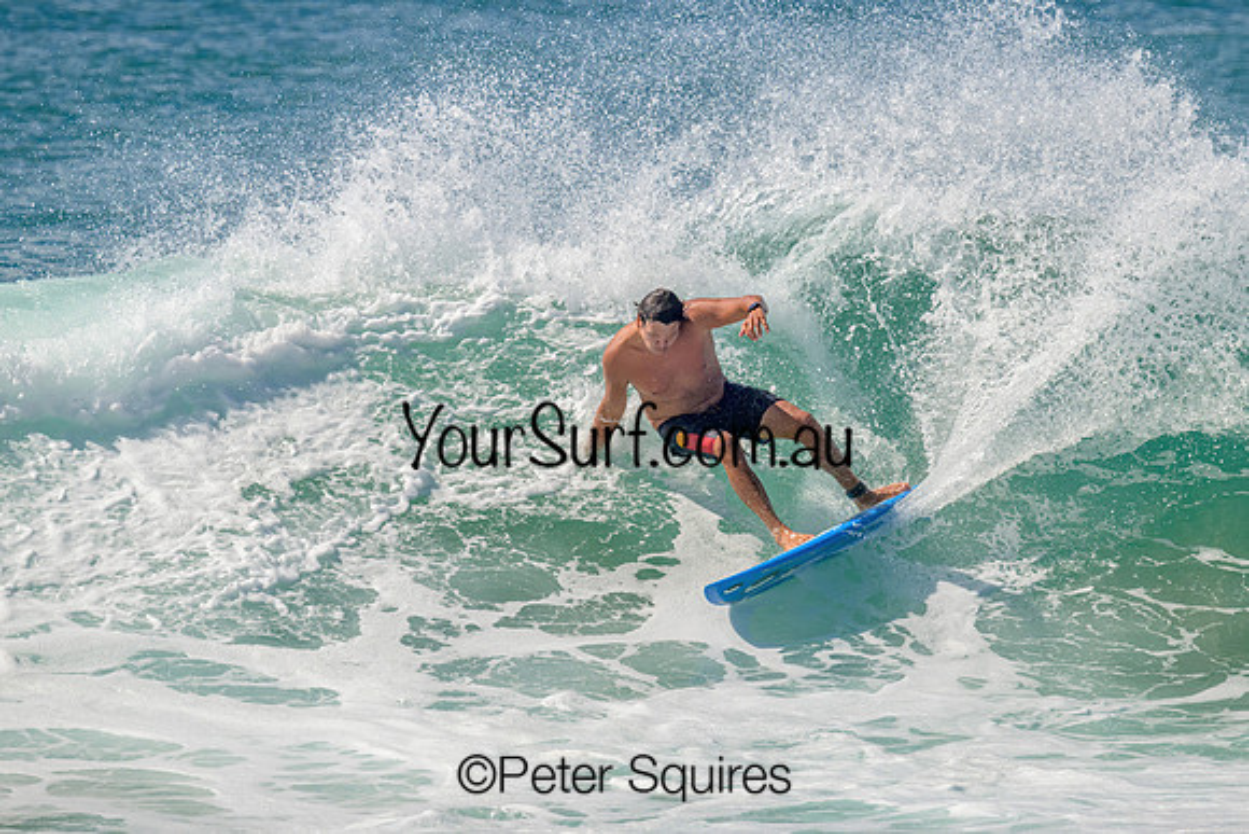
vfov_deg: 2.0
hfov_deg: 3.0
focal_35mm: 685
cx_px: 701
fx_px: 23785
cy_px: 366
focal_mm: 530
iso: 640
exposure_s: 1/2000
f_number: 10
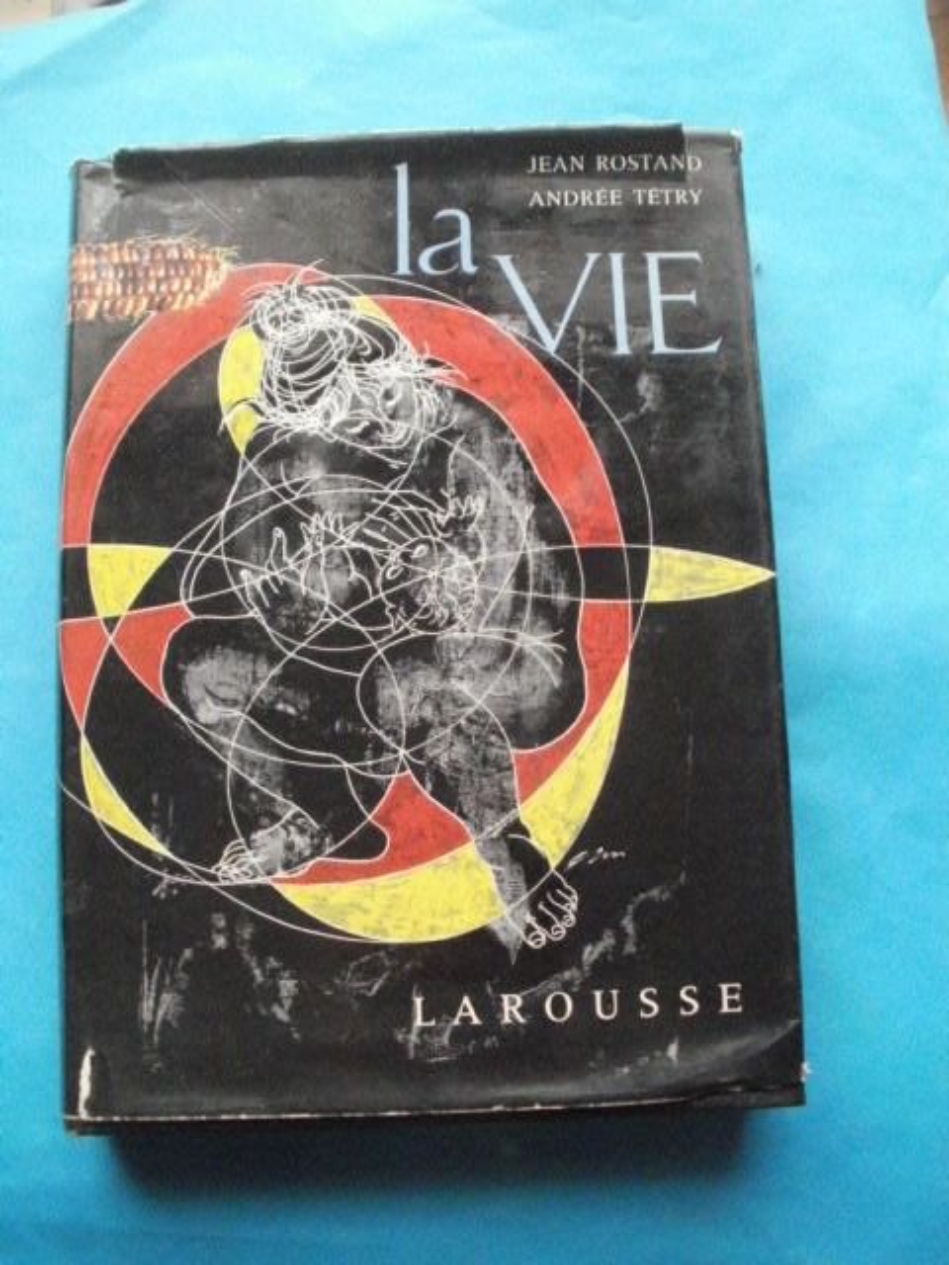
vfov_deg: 51.4
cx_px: 474
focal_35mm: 36
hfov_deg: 39.7
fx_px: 1316
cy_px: 632
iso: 800
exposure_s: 1/100
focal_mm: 6.3
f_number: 3.5
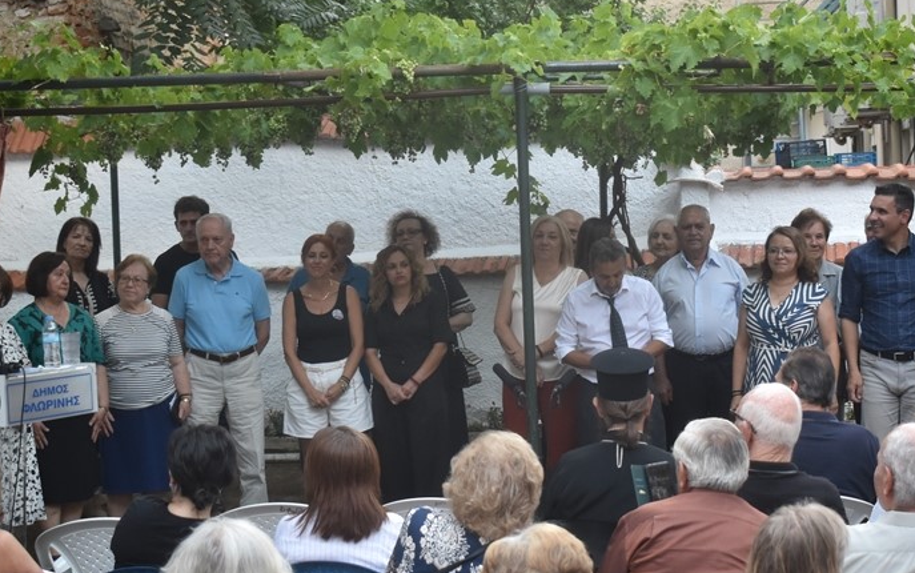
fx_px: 2046
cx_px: 482
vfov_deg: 15.9
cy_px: 310
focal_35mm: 82
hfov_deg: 25.2
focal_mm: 36
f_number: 4.8
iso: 1000
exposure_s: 1/125
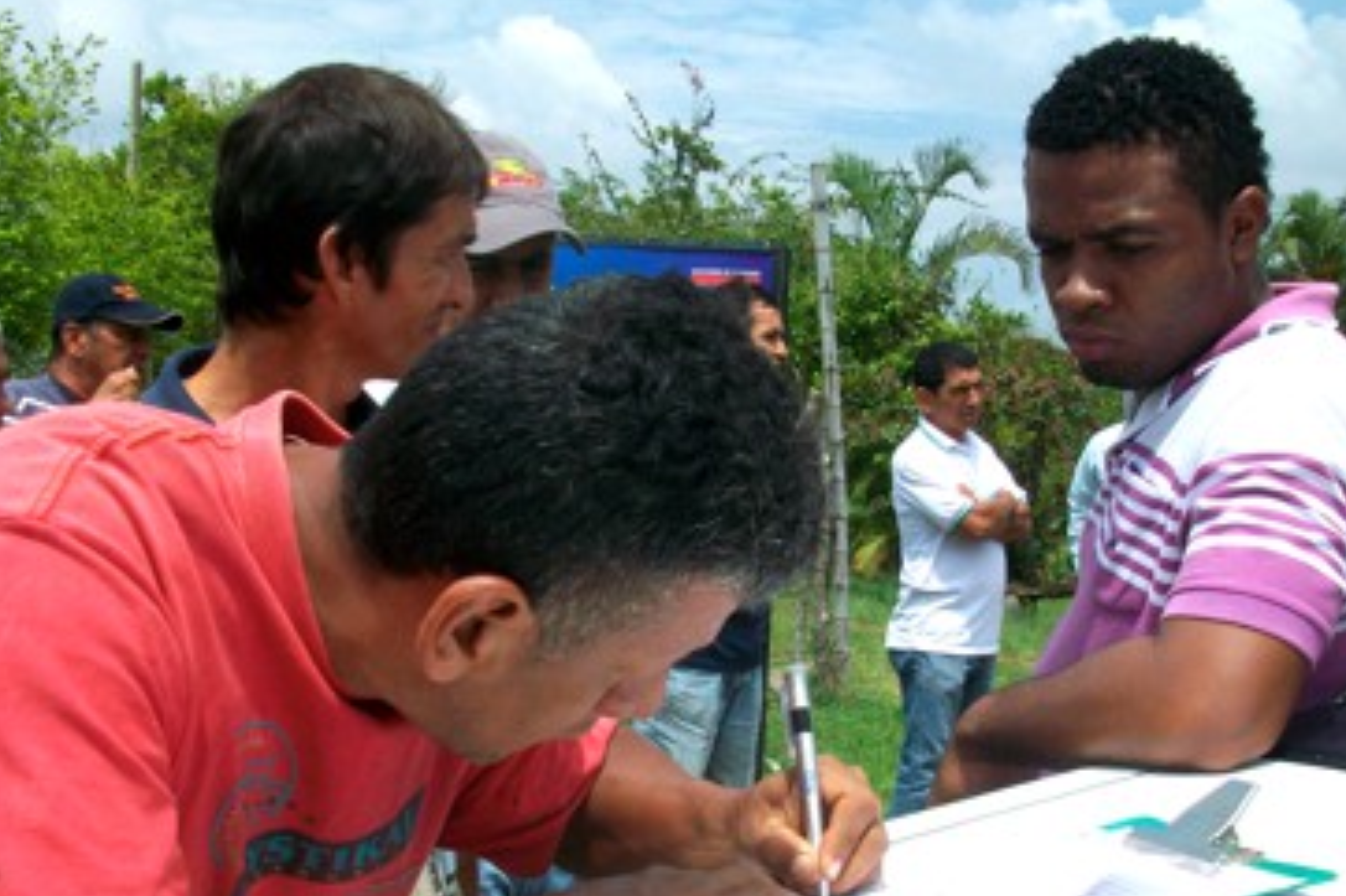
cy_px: 526
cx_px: 788
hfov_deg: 42.6
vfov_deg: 29.2
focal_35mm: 46
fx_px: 1719
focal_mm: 5.7
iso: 64
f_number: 5.5
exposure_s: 1/500
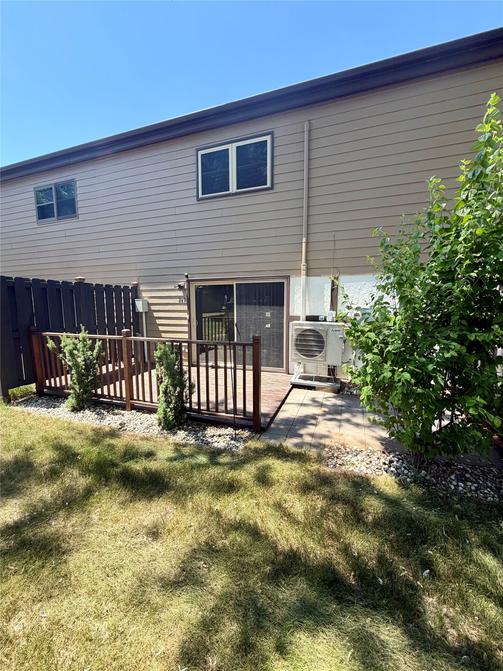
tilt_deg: -7.5
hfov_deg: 85.7
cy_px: 336
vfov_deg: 102.1
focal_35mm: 14
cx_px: 252
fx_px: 271
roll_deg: -0.1
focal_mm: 2.22
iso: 64
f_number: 2.2
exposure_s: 1/486
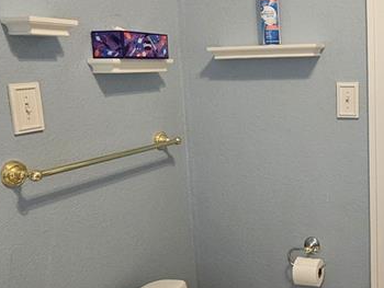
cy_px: 123
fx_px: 422
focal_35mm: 38
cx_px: 352
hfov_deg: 44.2
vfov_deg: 37.7
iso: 320
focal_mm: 2.2
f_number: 2.2
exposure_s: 1/40
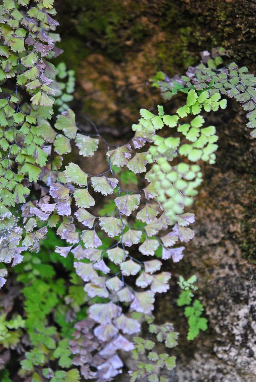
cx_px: 140
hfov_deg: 13.6
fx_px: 1075
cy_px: 208
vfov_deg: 20.2
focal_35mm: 101
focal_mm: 60
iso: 400
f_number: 2.8
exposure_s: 1/60
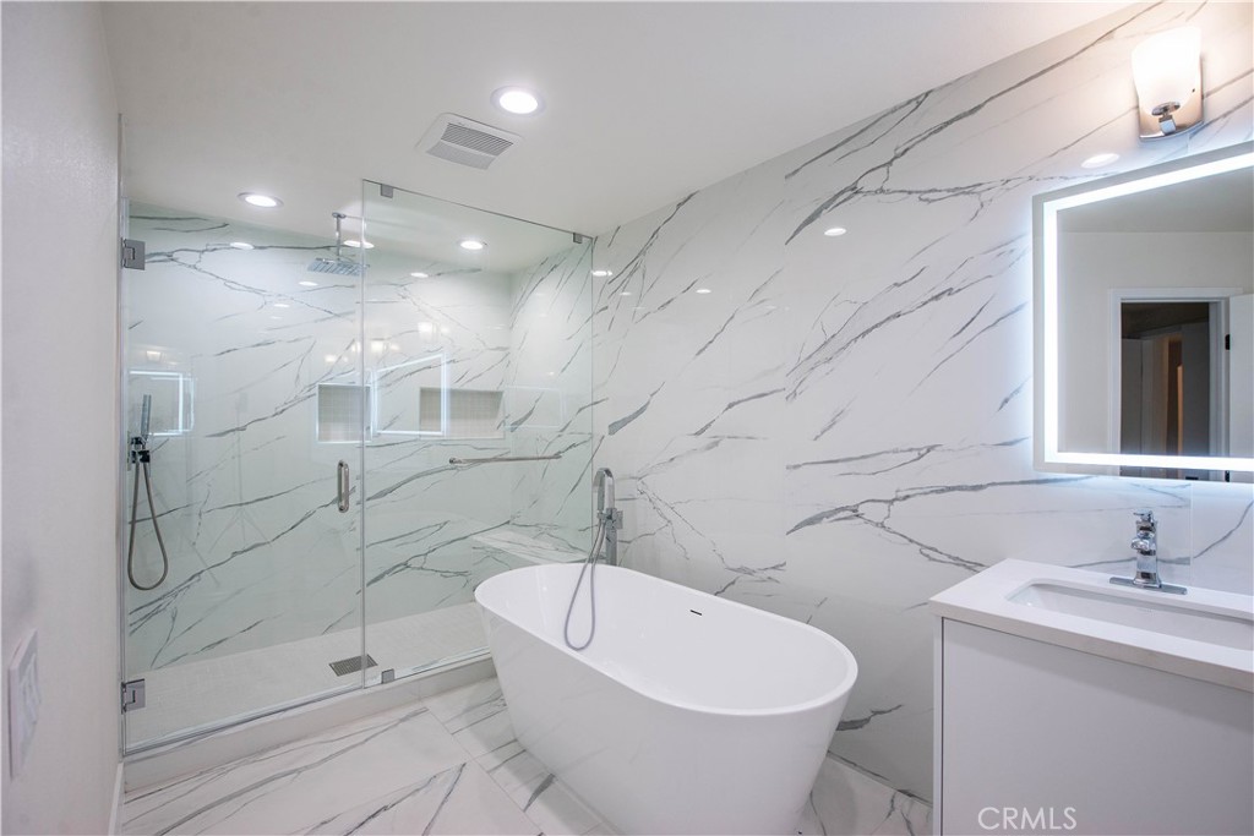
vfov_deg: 73.8
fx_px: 557
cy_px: 418
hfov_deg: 96.7
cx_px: 627
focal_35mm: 16
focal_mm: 16
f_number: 6.3
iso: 400
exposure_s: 1/80
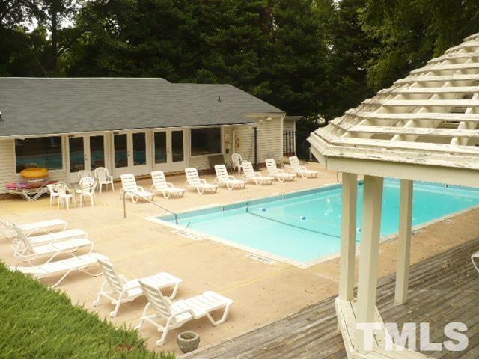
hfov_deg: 50.1
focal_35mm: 37
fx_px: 512
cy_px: 180
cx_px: 240
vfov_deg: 38.7
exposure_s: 1/320
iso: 100
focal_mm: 6.1
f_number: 2.8
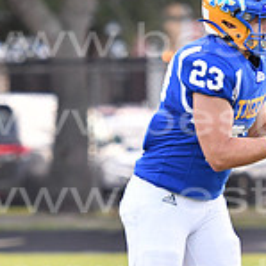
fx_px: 6486
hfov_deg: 2.3
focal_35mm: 746
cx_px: 377
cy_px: 162
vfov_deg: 2.3
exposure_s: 1/500
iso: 800
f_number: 3.2
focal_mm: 150
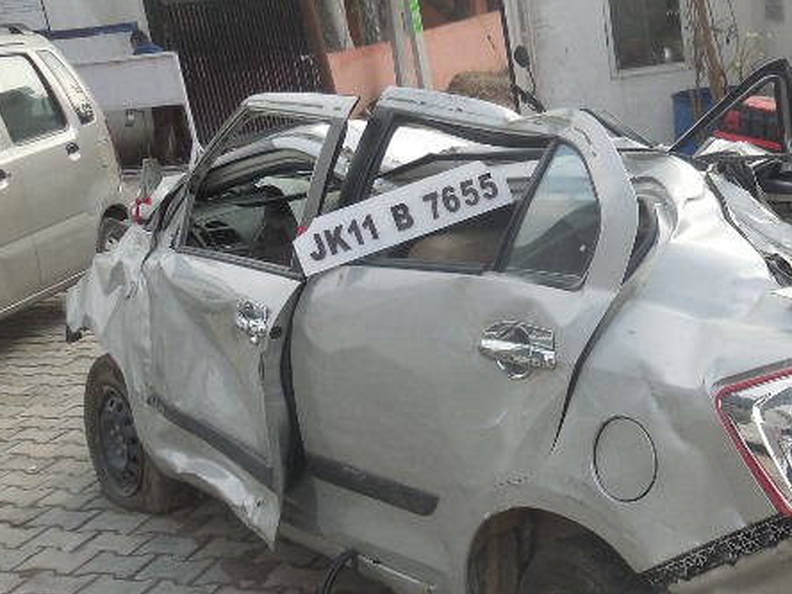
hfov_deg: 34.0
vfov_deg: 26.9
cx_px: 680
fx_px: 1235
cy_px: 376
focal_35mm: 54
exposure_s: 1/400
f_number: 3.2
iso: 125
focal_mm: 5.3
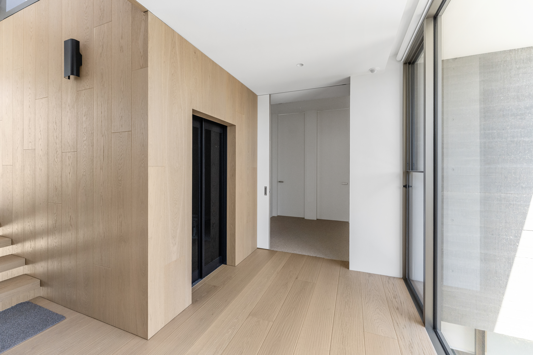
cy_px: 178
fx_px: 207
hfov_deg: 104.3
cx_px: 266
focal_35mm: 14
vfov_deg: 81.2
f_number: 4.5
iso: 800
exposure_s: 1/400
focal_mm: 14
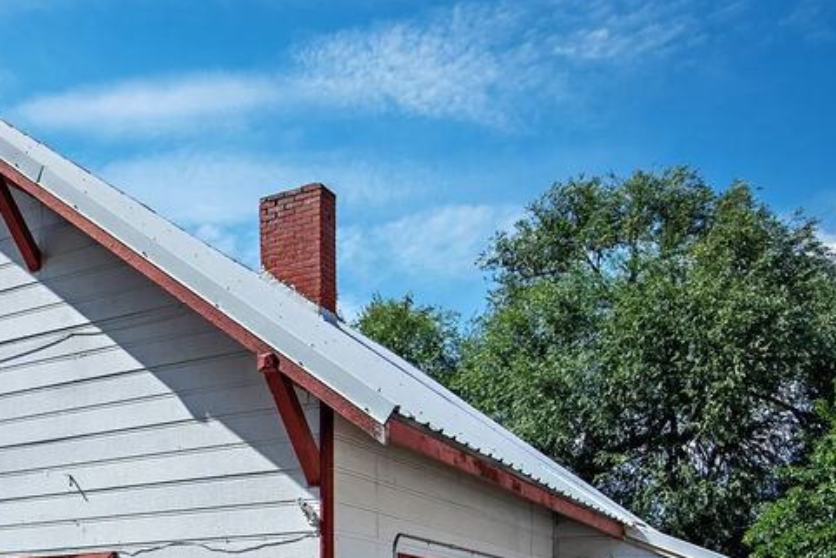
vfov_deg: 26.2
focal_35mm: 49
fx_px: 1138
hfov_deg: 37.3
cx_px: 63
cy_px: 550
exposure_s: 1/250
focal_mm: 23
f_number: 11
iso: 200
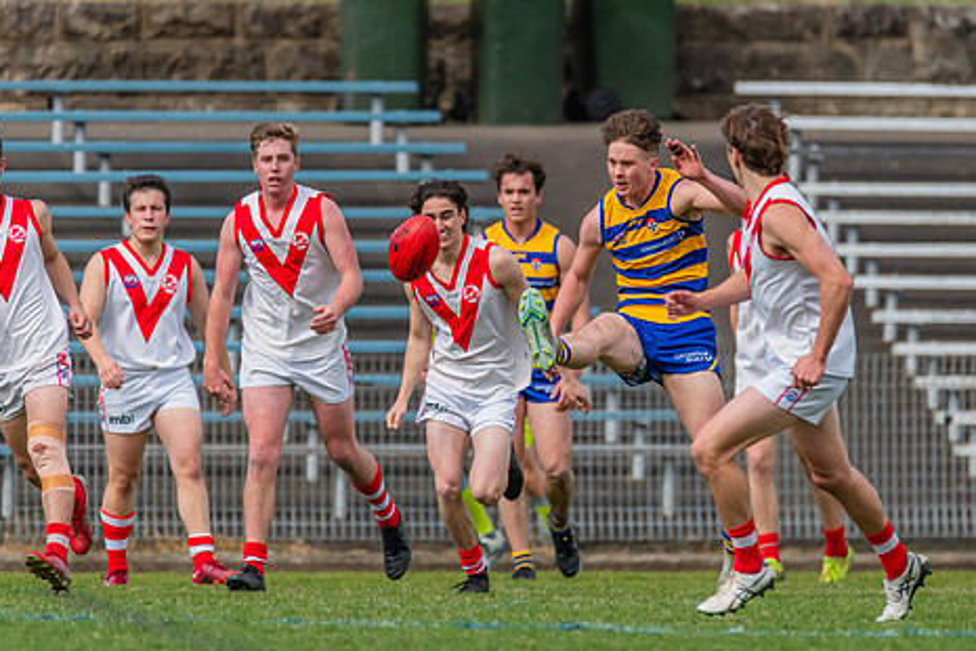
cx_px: 660
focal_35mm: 947
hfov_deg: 2.2
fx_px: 25672
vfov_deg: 1.5
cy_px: 257
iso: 800
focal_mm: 600
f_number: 7.1
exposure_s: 1/1600
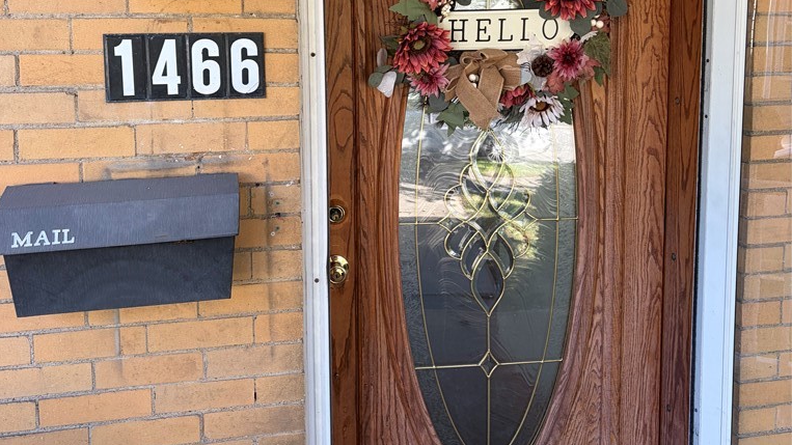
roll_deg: -0.1
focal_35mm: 38
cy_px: 115
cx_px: 394
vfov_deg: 30.7
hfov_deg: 52.8
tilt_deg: -9.7
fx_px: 798
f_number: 1.6
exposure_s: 1/122
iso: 40
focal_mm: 5.96
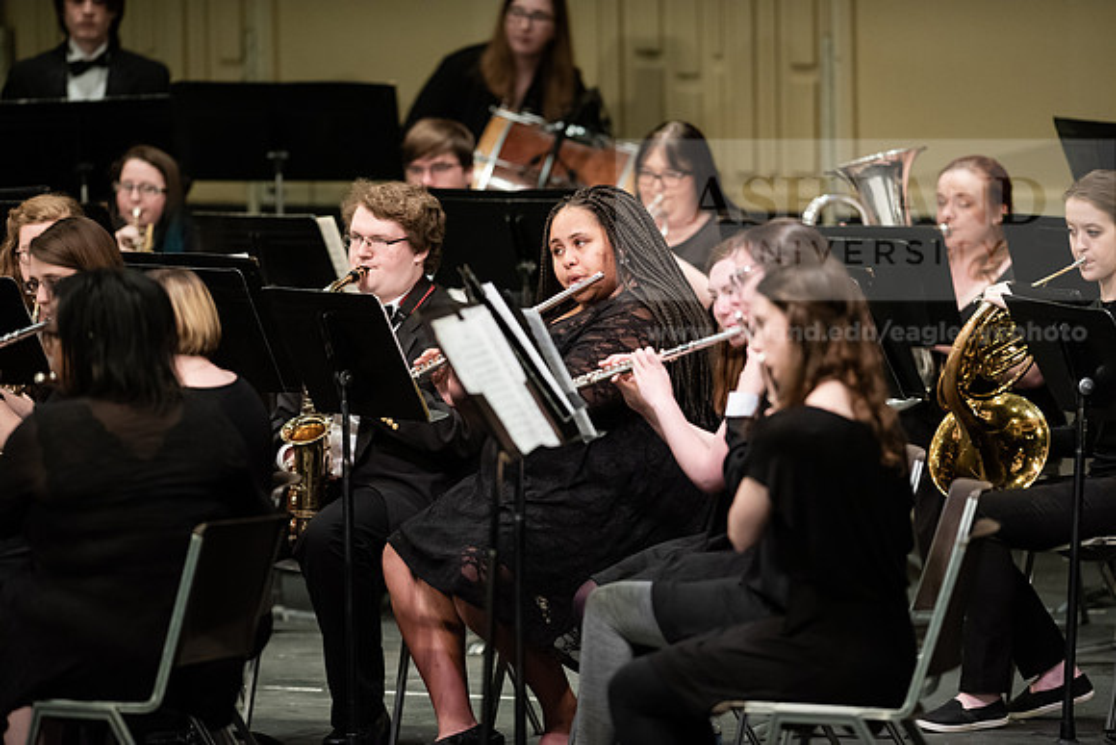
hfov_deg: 6.9
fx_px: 9302
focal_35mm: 300
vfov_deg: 4.6
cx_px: 558
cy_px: 372
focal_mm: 300
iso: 3200
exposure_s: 1/250
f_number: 3.2
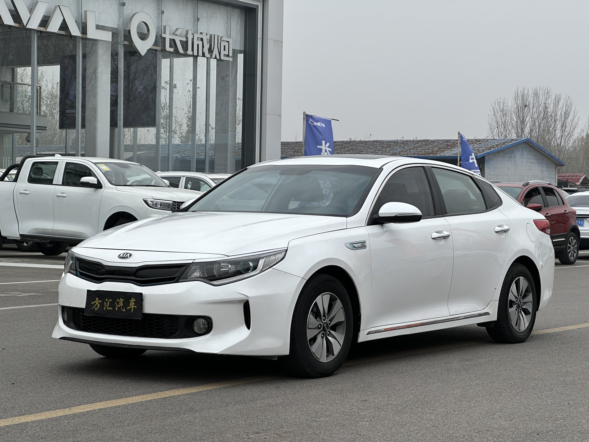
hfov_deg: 25.3
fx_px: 1310
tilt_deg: -0.1
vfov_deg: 19.1
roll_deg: -1.2
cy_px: 221
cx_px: 294
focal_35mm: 77
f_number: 2.8
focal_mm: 9
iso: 32
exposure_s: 1/261
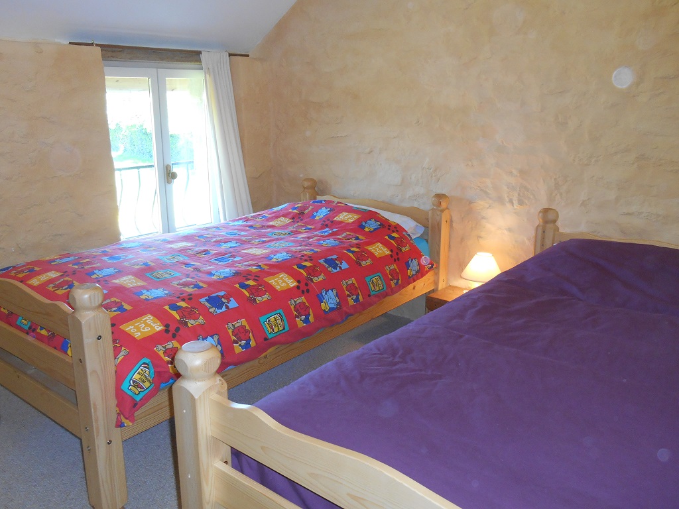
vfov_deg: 45.4
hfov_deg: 58.4
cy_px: 254
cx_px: 340
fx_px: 608
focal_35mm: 31
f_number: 3.6
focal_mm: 5.5
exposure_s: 1/25
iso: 280
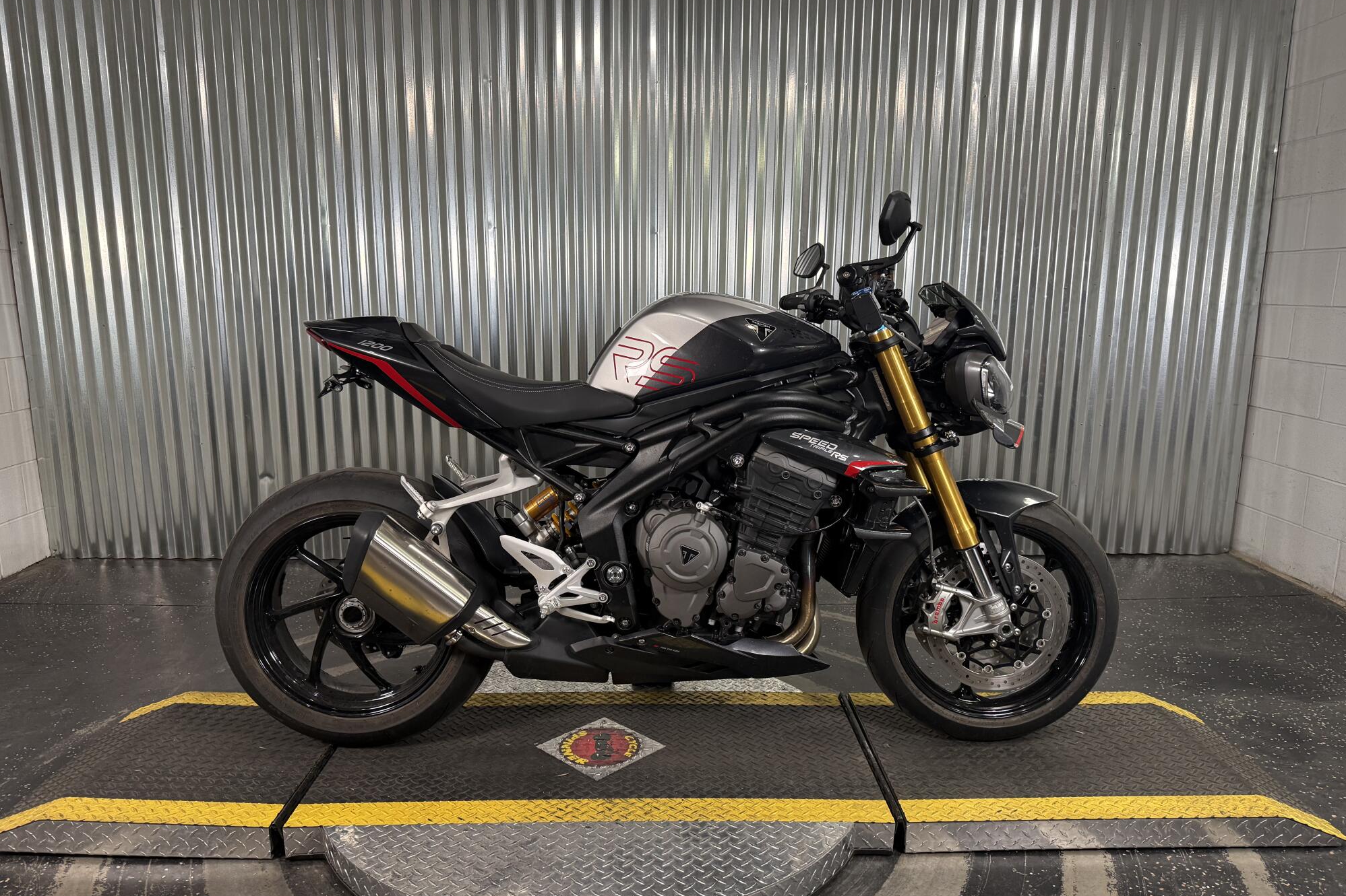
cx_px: 673
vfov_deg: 51.2
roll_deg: -0.4
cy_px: 484
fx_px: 935
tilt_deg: -11.6
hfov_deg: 71.5
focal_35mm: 25
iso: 200
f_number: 1.78
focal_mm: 6.76
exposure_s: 1/120
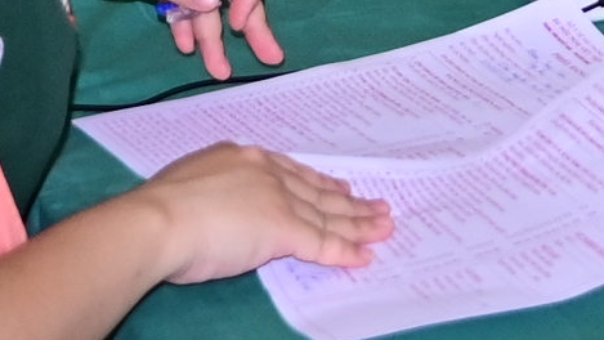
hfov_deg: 9.5
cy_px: -675
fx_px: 3476
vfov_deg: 5.3
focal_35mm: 217
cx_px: 1002
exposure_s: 1/200
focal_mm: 22
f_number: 3.8
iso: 640
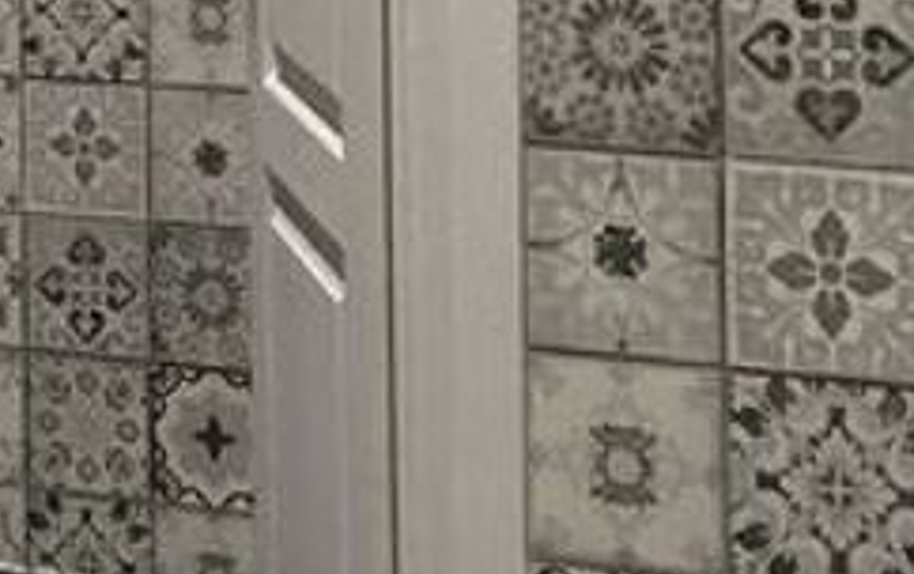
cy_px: -625
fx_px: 4216
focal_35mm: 169
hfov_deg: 11.8
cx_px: -483
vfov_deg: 7.4
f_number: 2.2
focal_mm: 4.15
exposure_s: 1/33
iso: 100
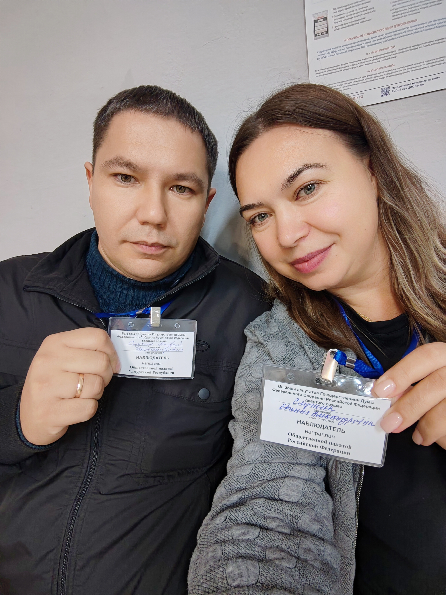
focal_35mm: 18
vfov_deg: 87.8
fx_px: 309
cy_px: 298
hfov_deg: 71.6
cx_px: 223
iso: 1600
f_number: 2.4
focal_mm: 2.66
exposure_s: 1/50
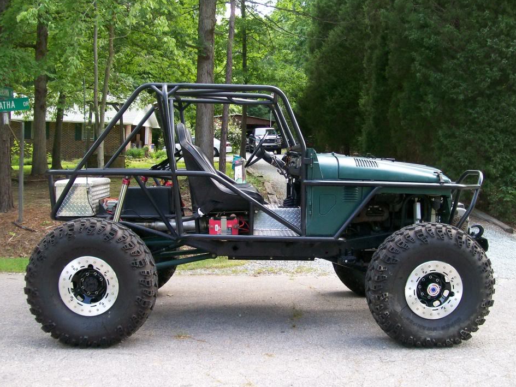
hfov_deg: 47.9
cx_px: 258
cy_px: 204
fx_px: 581
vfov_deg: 36.8
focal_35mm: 39
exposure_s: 1/104
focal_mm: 6
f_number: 2.7
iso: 80
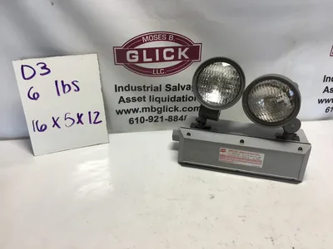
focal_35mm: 31
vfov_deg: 45.4
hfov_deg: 58.4
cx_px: 166
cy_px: 124
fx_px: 298
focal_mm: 3.3
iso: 25
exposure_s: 1/161
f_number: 2.4
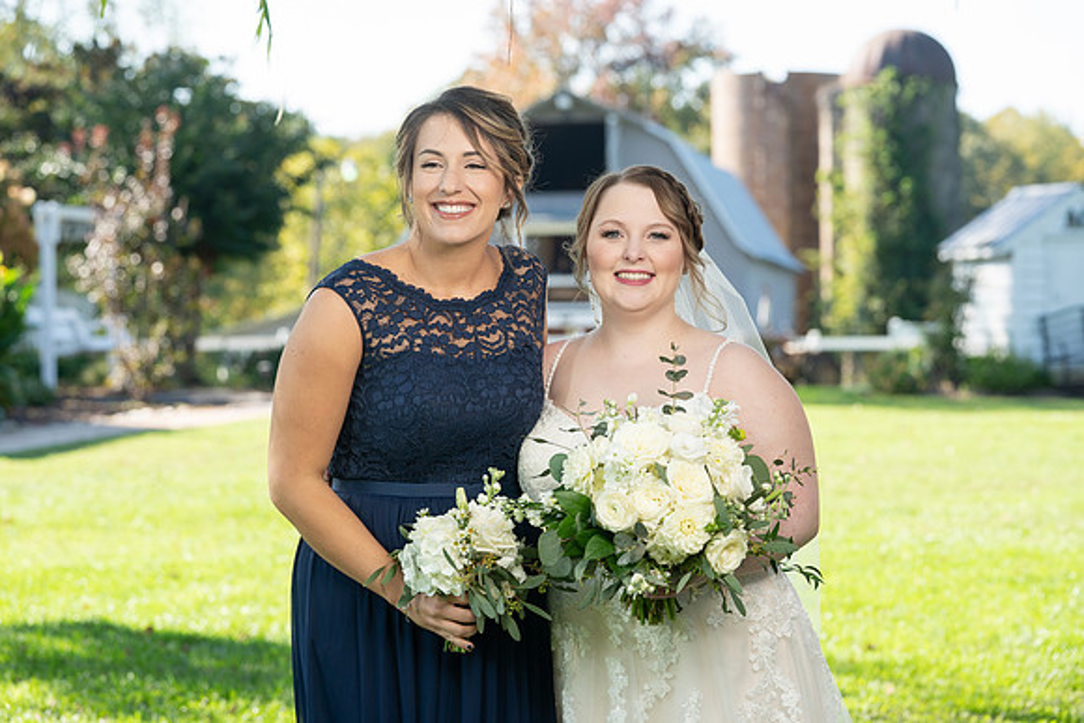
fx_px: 3419
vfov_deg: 12.1
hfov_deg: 18.0
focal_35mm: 114
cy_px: 344
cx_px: 548
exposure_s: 1/200
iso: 200
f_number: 5.6
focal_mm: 108
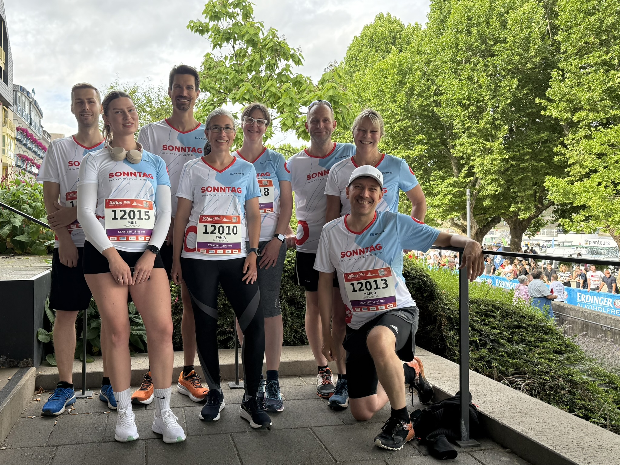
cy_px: 232
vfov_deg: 56.8
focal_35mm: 24
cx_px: 310
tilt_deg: +1.1
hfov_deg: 71.6
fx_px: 430
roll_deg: +0.6
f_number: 1.78
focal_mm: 6.76
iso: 100
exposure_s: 1/757
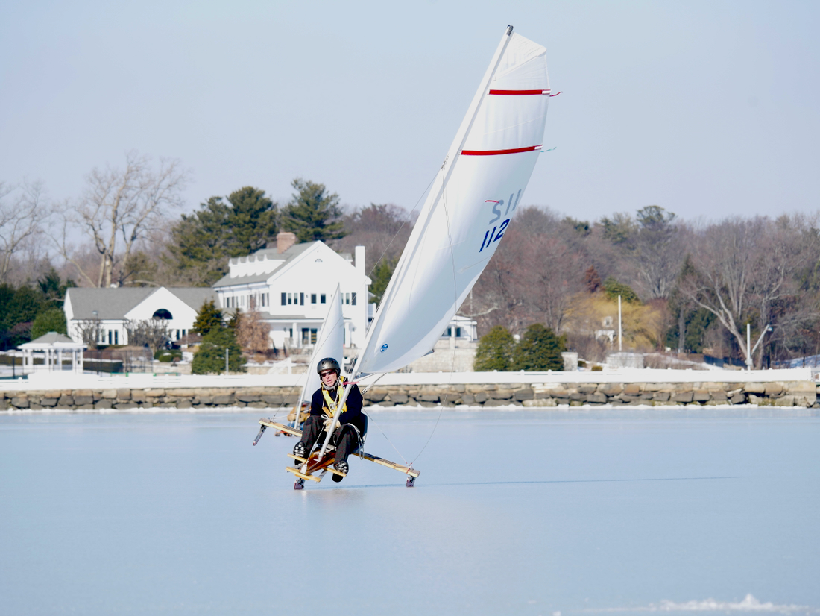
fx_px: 6019
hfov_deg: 7.8
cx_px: 410
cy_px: 308
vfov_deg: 5.9
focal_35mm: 254
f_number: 5
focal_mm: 127
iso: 200
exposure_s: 1/640
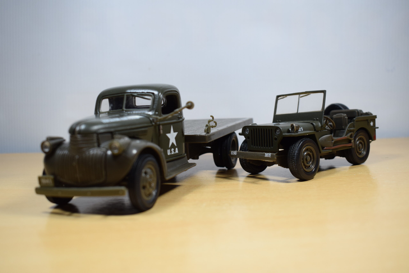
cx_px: 204
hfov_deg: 49.6
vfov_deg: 34.2
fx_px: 443
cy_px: 136
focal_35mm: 39
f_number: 5
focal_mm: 26
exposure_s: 1/200
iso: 800
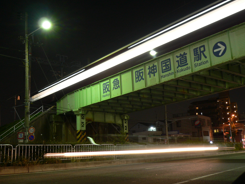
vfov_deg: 36.8
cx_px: 131
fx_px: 276
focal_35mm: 39
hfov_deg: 47.8
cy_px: 82
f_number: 2.8
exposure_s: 1
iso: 80
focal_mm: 5.8
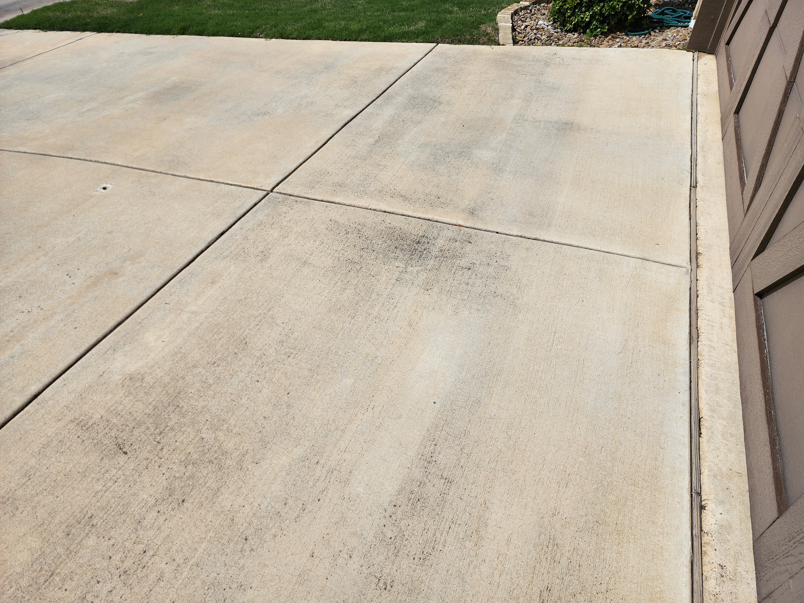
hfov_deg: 73.9
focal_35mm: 23
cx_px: 402
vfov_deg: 58.9
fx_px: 534
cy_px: 302
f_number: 1.8
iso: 12
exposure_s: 1/2510
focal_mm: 6.4
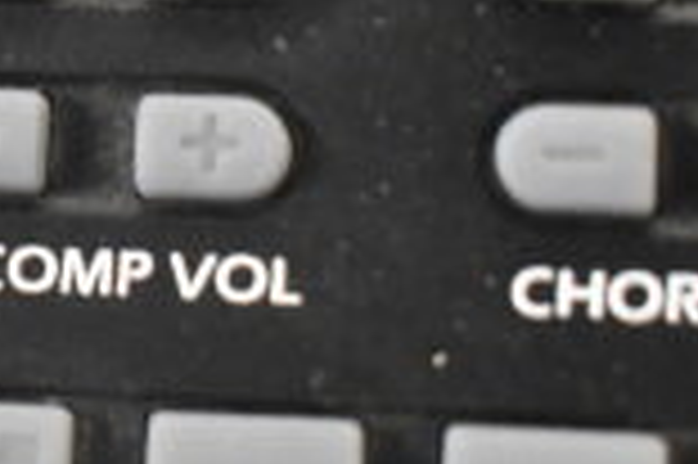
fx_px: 4009
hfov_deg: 9.4
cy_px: -2
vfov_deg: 6.6
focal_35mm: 207
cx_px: -608
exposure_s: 1/60
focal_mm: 35
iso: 7200
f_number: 4.5
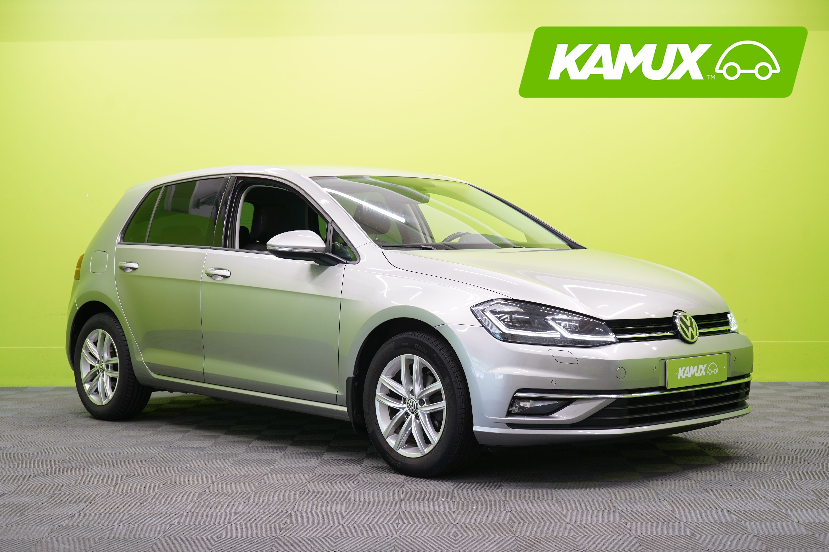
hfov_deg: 38.2
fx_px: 1197
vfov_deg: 26.0
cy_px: 276
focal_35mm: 52
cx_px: 414
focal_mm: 52
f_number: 5
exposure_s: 1/25
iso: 400
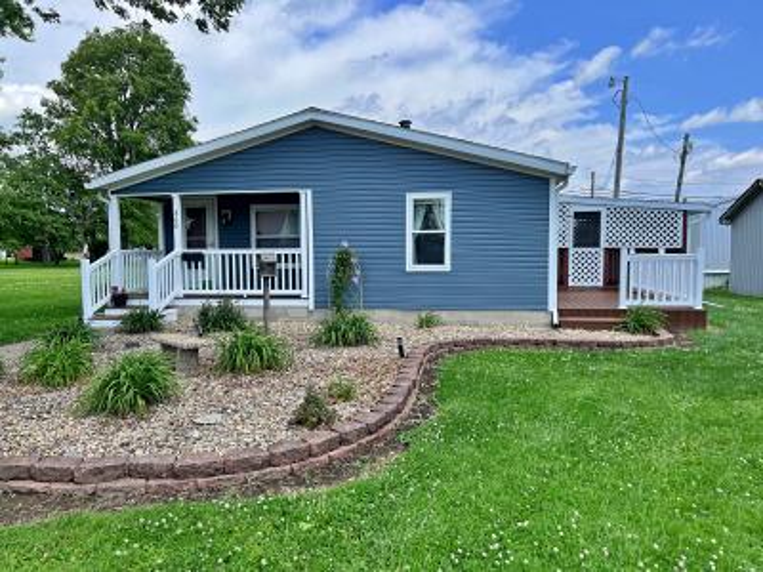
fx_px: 573
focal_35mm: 26
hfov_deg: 67.3
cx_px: 382
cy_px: 286
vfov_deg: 53.1
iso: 50
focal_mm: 5.7
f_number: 1.5
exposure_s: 1/2841
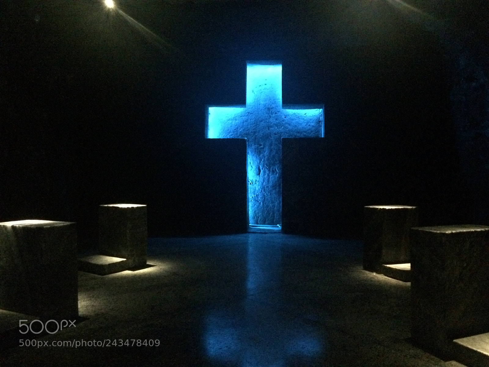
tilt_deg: +1.8
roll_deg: -0.4
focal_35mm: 29
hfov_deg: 61.7
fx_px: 410
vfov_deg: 48.2
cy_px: 184
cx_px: 244
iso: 2000
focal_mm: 4.15
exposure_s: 1/15
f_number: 2.2
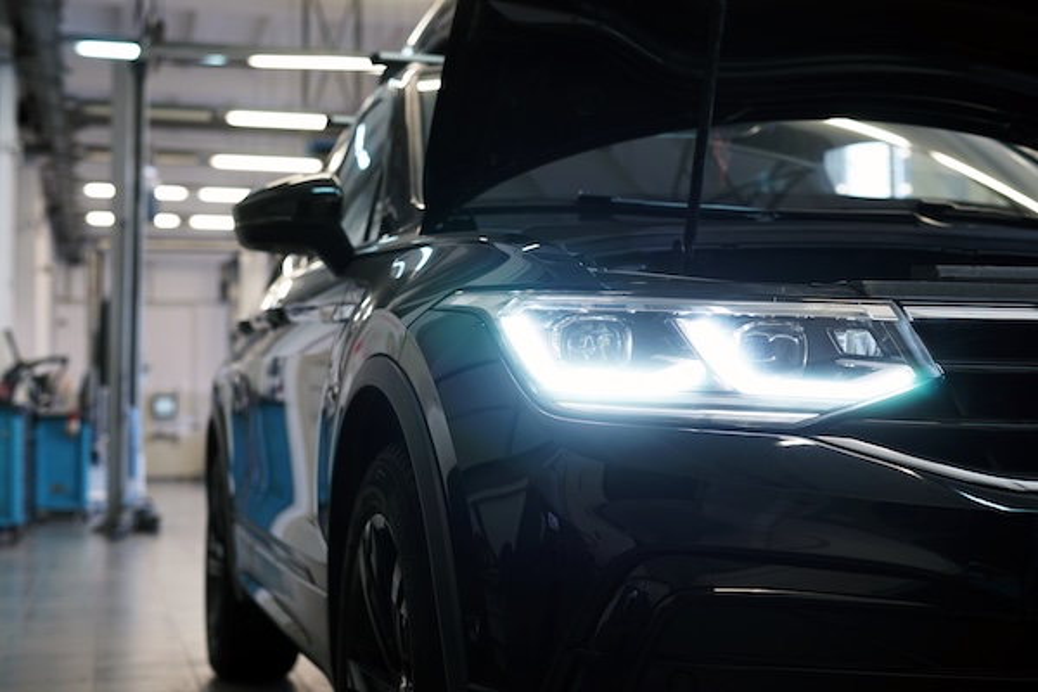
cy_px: 346
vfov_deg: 27.0
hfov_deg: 39.6
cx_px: 519
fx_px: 1442
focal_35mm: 50
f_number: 3.5
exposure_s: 1/13
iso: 100
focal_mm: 50
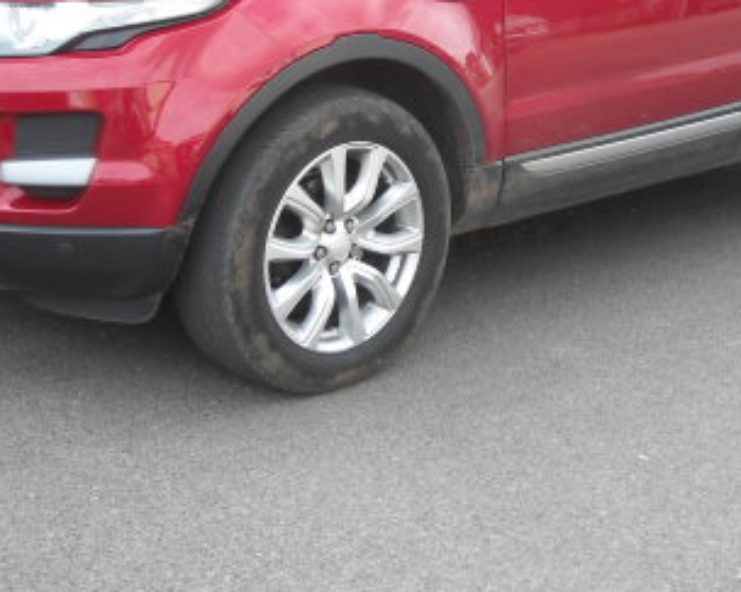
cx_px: 378
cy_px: 56
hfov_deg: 26.4
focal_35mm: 72
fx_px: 1579
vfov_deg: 20.8
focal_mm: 5.7
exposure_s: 1/201
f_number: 2.8
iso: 64
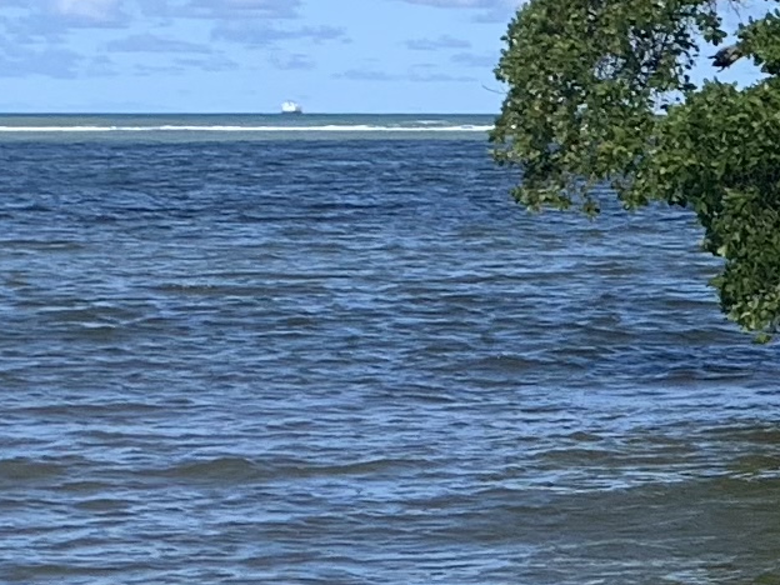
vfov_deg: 8.8
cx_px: 1828
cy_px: 460
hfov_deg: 10.3
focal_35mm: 168
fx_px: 3786
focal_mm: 4.25
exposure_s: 1/2075
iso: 25
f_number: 1.8
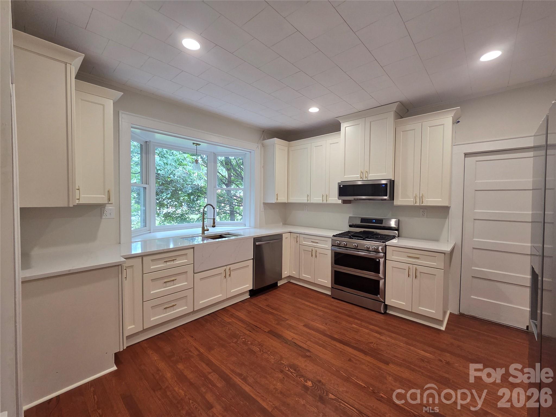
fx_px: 209
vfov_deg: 89.9
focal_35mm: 13
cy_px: 208
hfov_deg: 106.2
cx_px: 278
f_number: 2.2
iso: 250
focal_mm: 2.2
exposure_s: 1/120
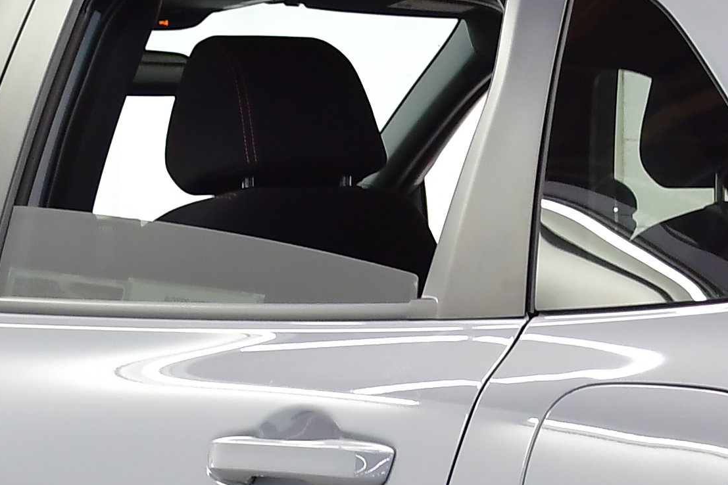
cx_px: 659
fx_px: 3357
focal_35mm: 166
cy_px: 756
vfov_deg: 8.1
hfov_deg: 12.3
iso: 500
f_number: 4
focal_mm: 22
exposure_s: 1/40
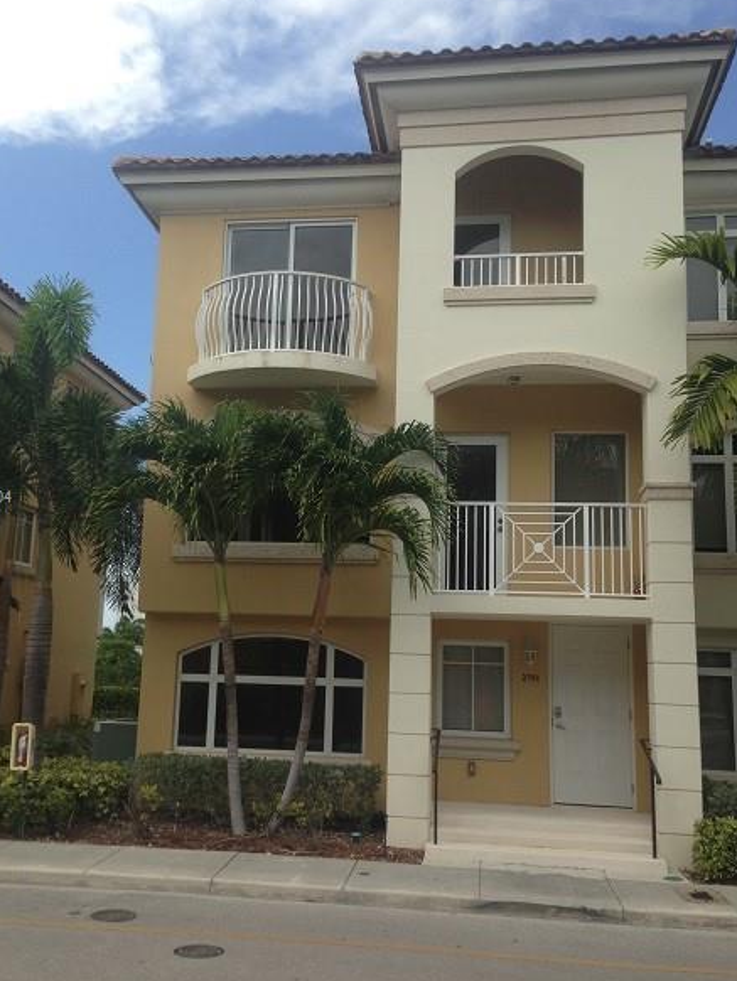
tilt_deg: +9.1
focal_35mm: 37
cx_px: 344
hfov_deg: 38.7
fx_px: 1050
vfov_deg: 50.1
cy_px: 498
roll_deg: -1.9
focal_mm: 4.12
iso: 50
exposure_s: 1/935
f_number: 2.4
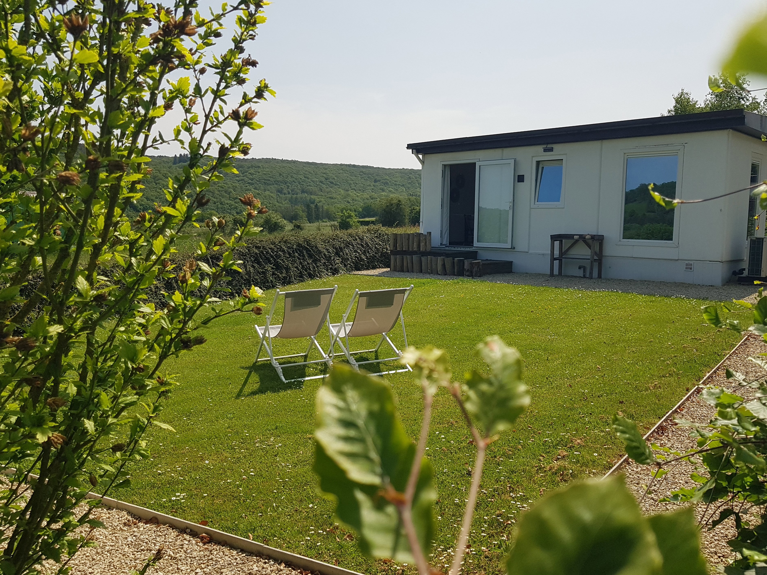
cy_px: 288
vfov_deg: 53.1
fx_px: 576
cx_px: 384
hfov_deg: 67.3
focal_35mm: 26
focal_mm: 4.2
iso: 50
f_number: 1.7
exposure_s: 1/2960
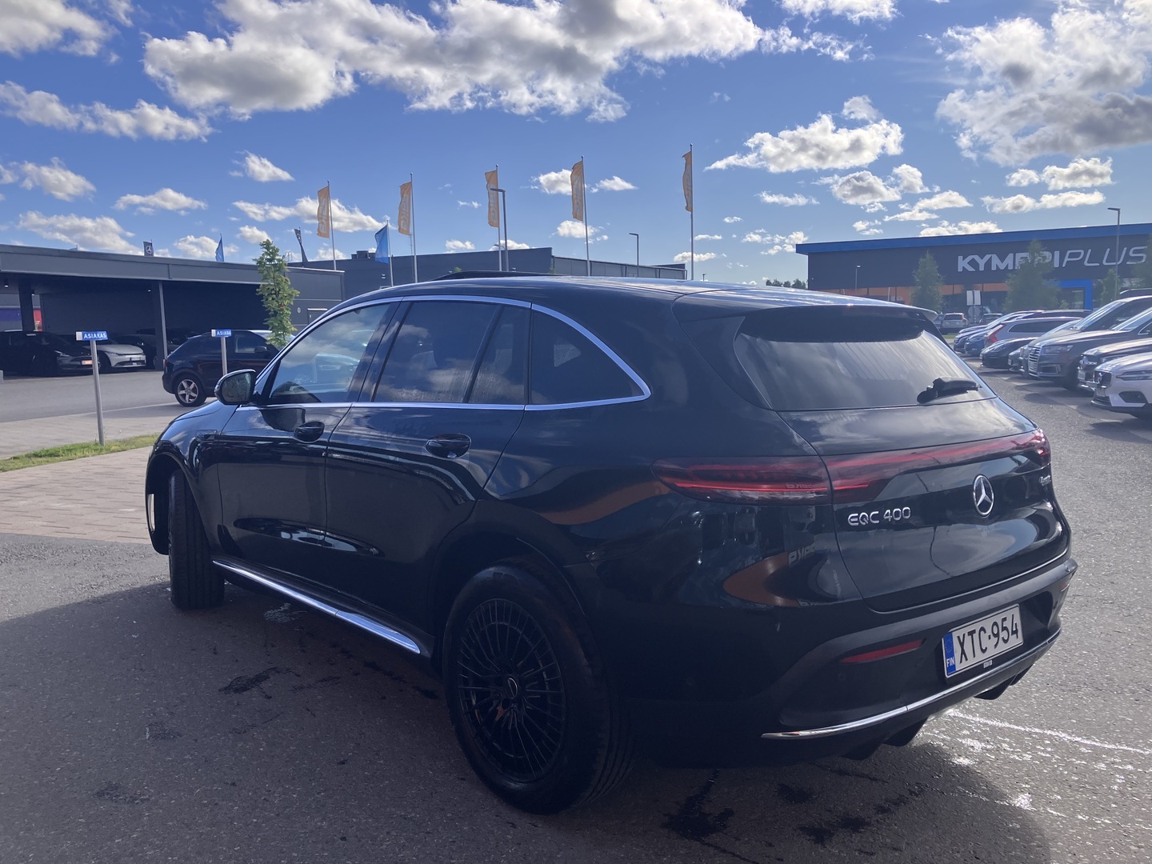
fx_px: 932
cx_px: 576
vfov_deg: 49.7
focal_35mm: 28
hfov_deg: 63.4
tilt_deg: -6.4
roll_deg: +1.8
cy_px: 432
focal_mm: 3.99
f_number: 1.8
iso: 32
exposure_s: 1/2024
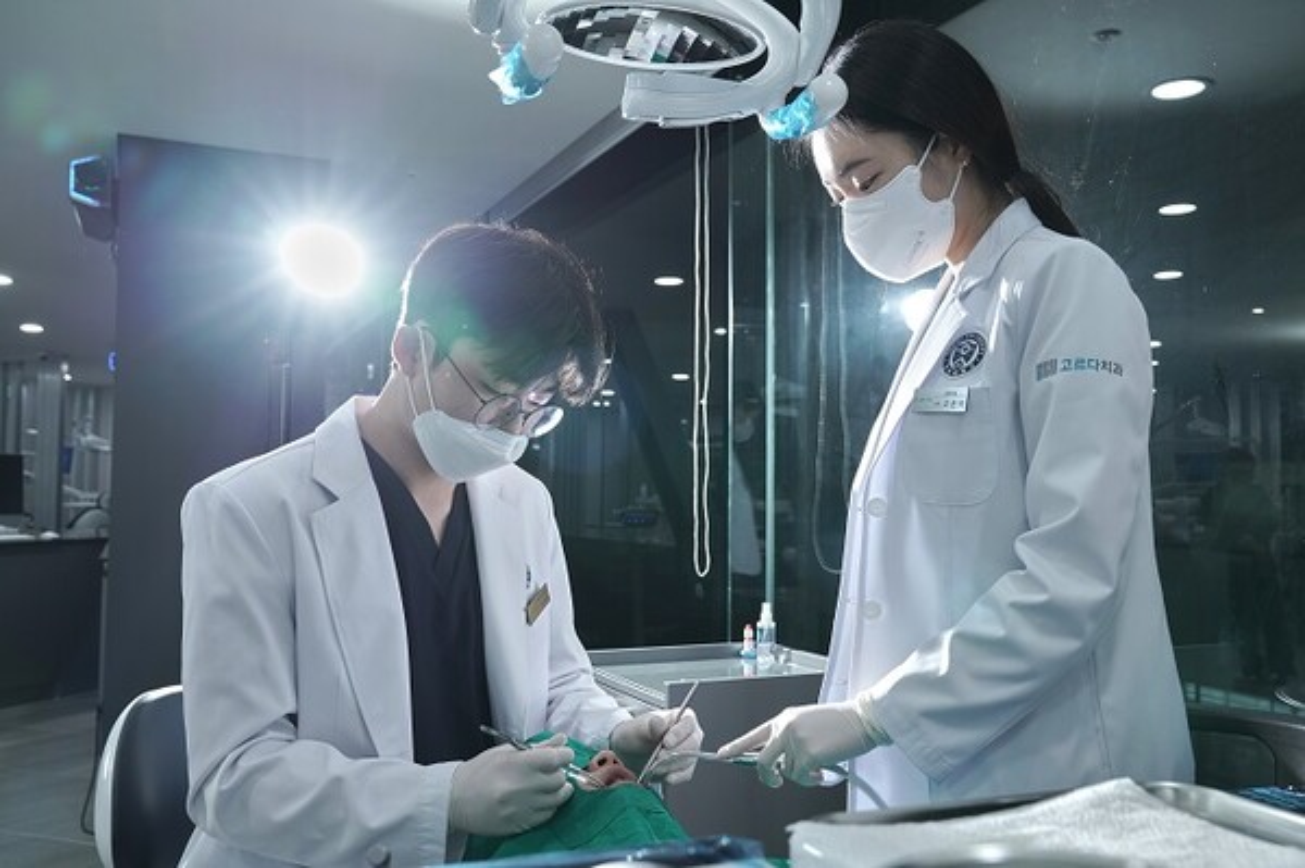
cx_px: 652
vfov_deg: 42.3
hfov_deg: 60.3
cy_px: 434
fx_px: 1123
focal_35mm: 31
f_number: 6.3
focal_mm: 31
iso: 500
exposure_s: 1/60
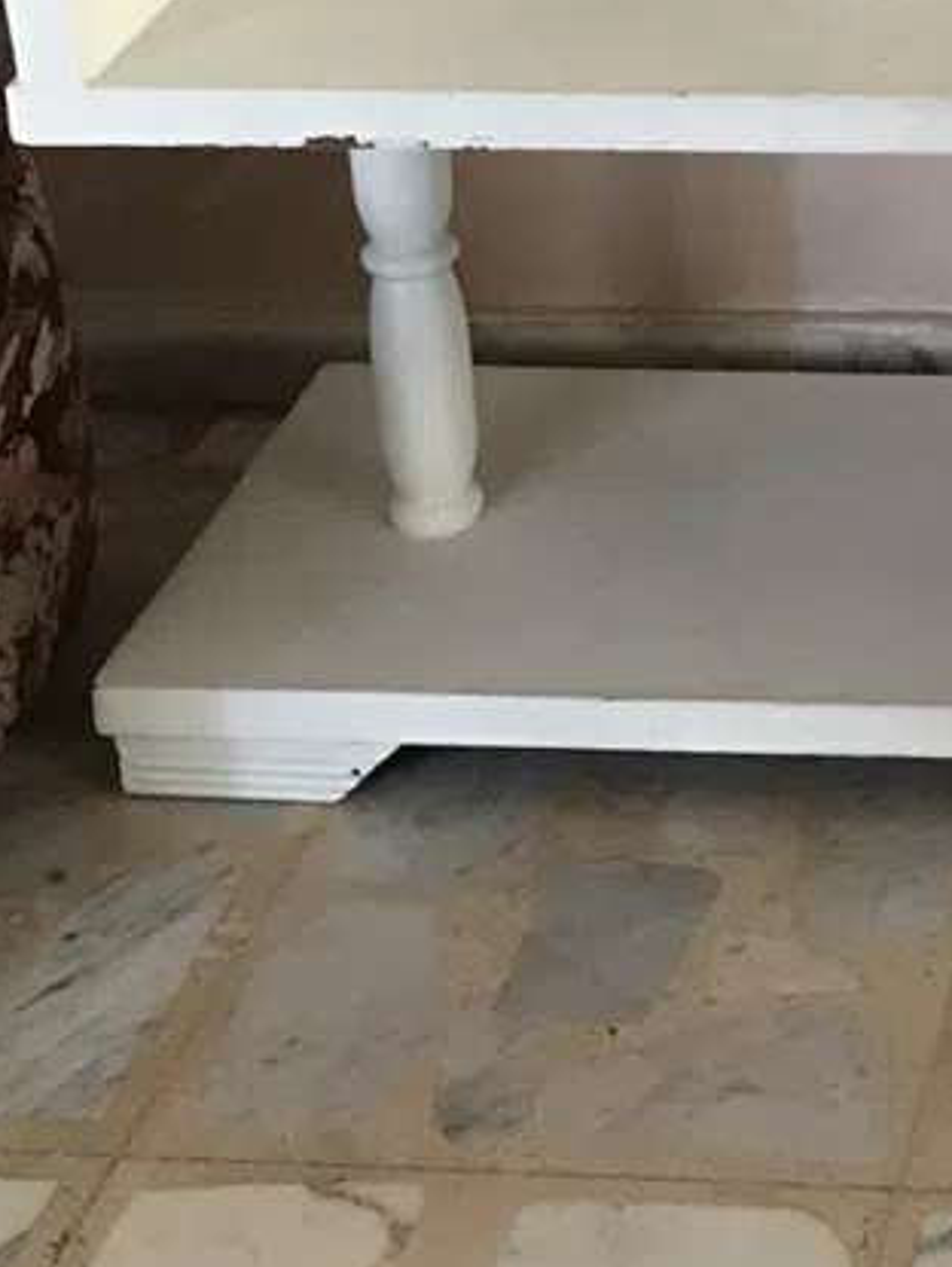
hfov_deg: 15.1
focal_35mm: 92
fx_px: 3368
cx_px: 1352
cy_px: -130
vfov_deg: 20.3
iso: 80
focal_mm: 3.99
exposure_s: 1/17
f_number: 1.8
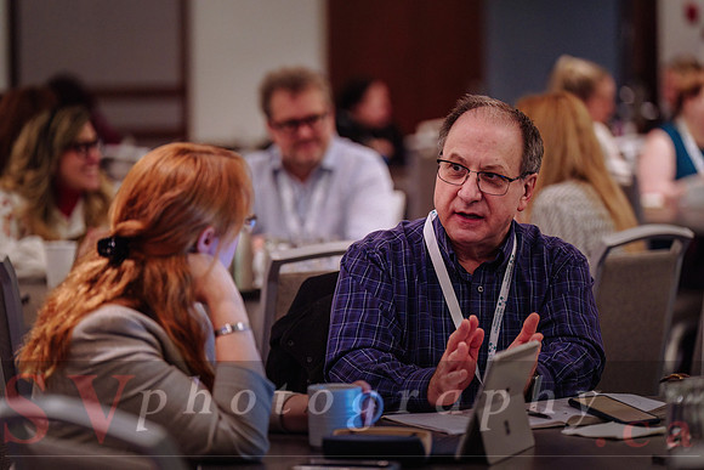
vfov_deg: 9.0
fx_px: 2973
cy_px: 235
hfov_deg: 13.5
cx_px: 352
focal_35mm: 152
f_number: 2.8
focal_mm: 152
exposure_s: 1/200
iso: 2500
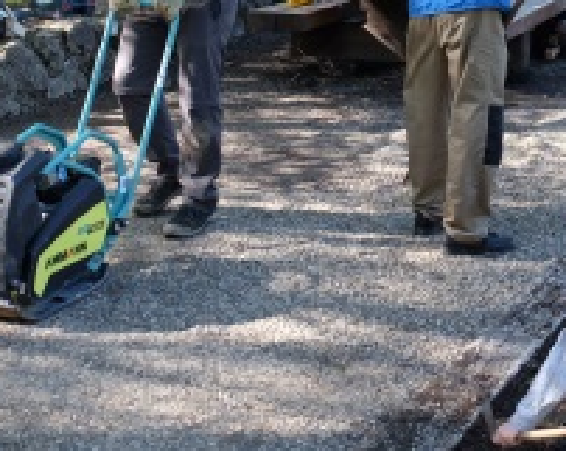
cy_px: 56
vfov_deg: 18.6
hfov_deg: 23.3
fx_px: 1355
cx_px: 443
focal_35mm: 81
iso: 200
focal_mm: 19
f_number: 3.6
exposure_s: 1/125
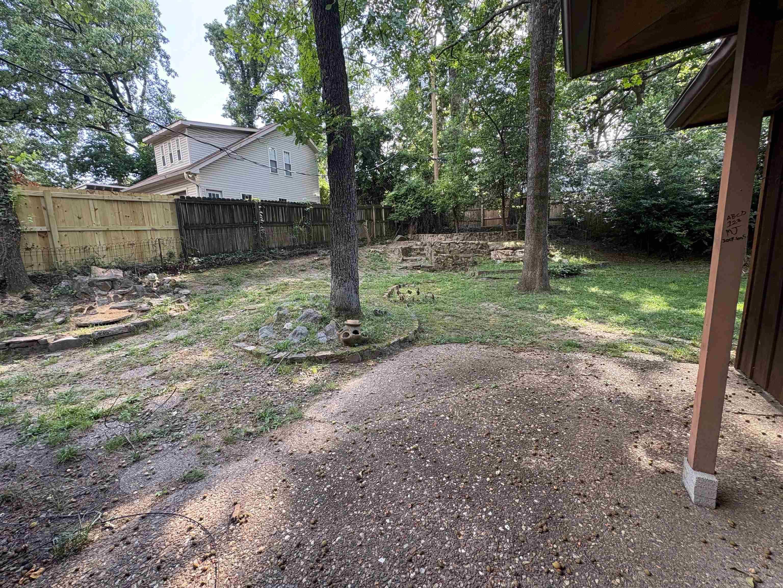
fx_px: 317
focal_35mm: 14
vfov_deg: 85.7
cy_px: 294
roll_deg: +2.6
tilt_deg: -7.2
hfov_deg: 102.1
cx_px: 392
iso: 80
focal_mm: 2.22
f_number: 2.2
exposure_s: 1/99
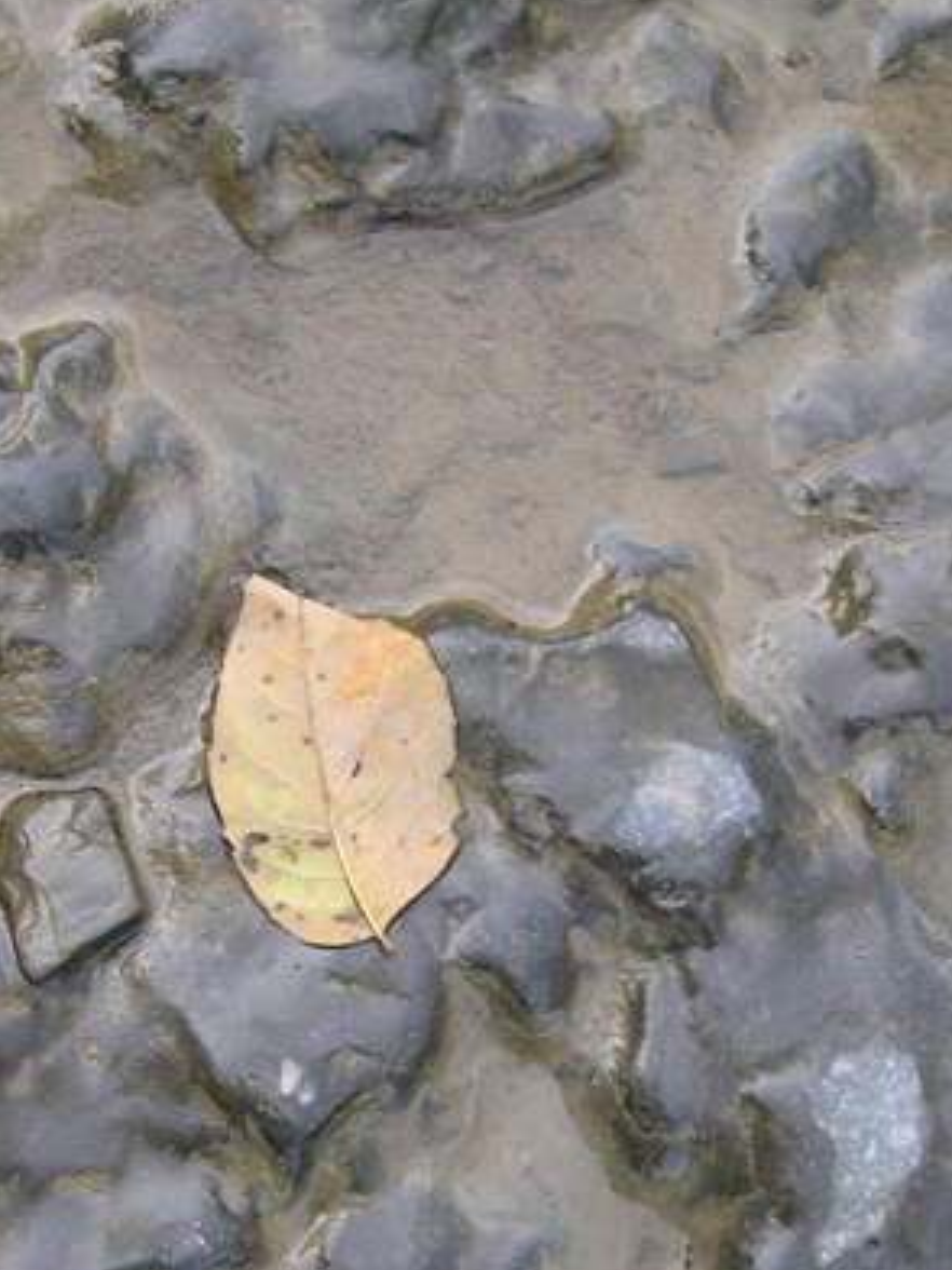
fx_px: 2273
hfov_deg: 23.6
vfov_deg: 30.9
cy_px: 855
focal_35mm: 62
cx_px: 460
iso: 100
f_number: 2.8
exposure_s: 1/147
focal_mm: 8
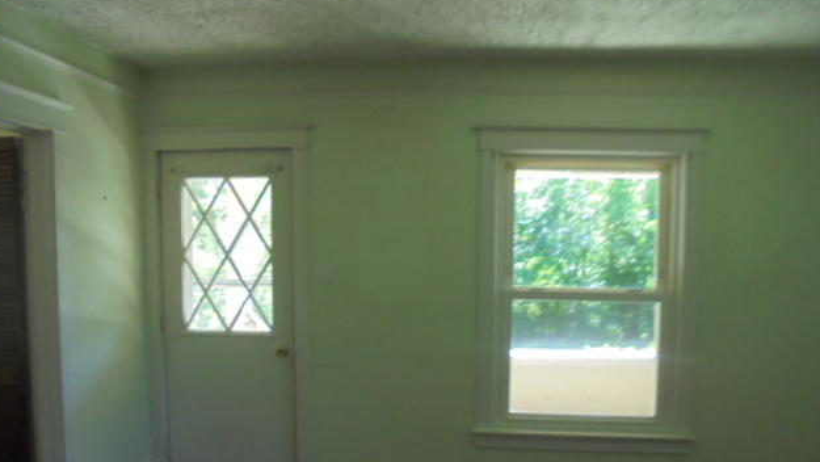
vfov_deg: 40.0
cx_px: 401
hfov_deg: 66.0
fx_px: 631
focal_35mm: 29
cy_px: 285
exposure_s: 1/30
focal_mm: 4.6
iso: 200
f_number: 3.5
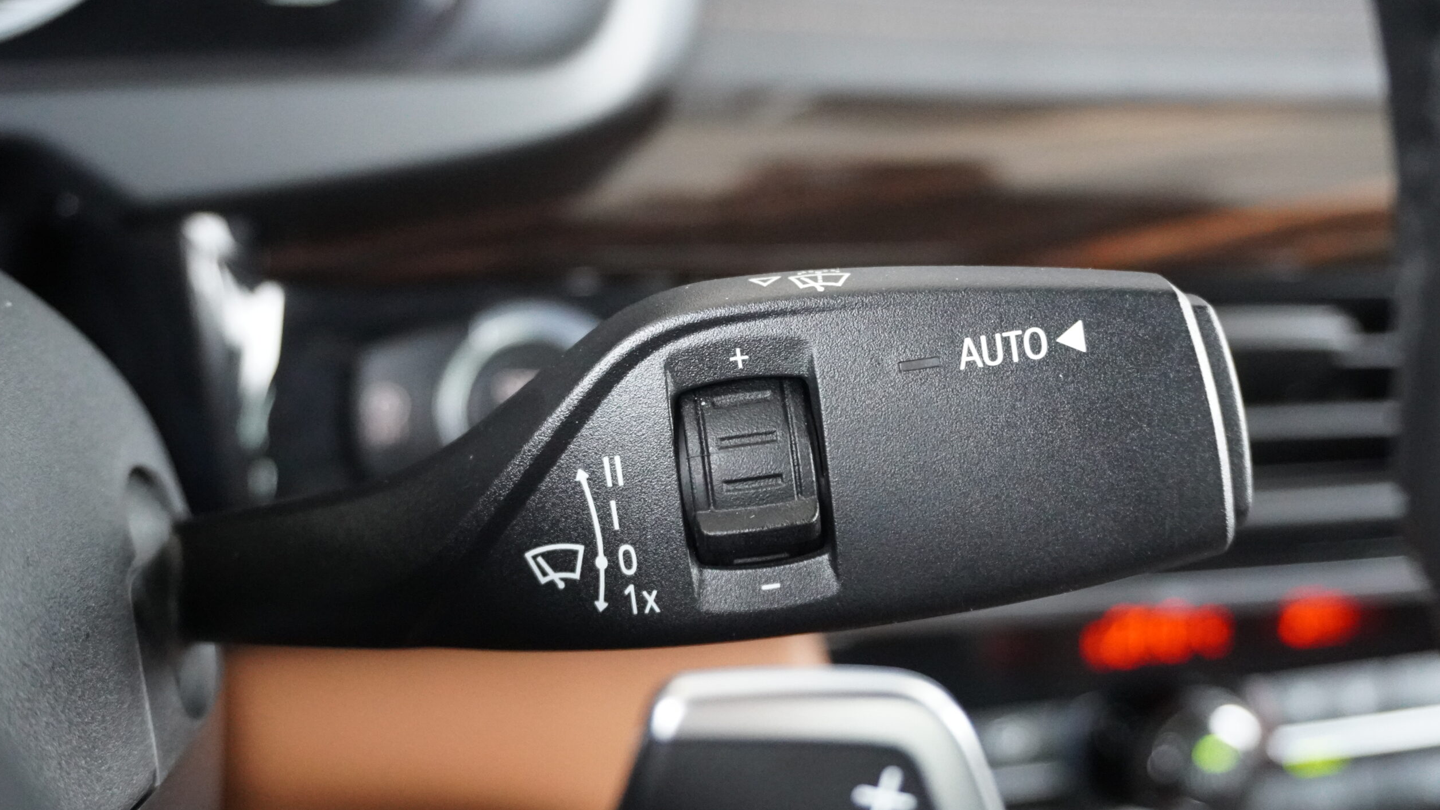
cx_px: 712
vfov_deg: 25.7
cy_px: 371
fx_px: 1777
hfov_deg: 44.1
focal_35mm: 47
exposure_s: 1/160
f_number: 4.5
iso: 6400
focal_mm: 29
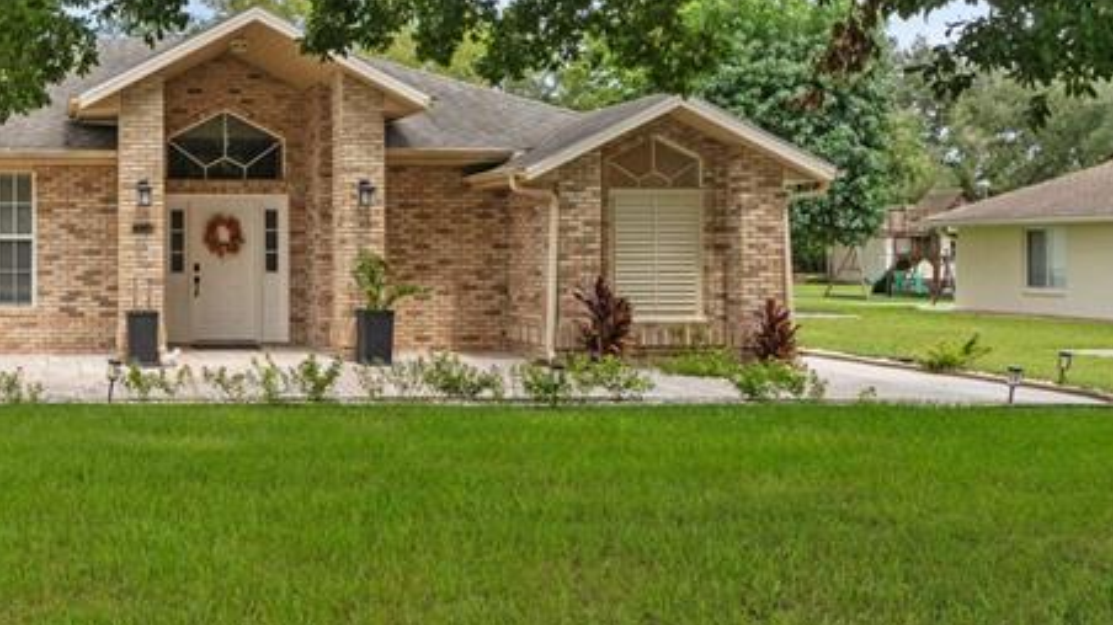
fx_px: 1121
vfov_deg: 31.1
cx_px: 108
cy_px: 258
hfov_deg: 47.4
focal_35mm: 38
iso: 800
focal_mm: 16
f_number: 9
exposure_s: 1/400
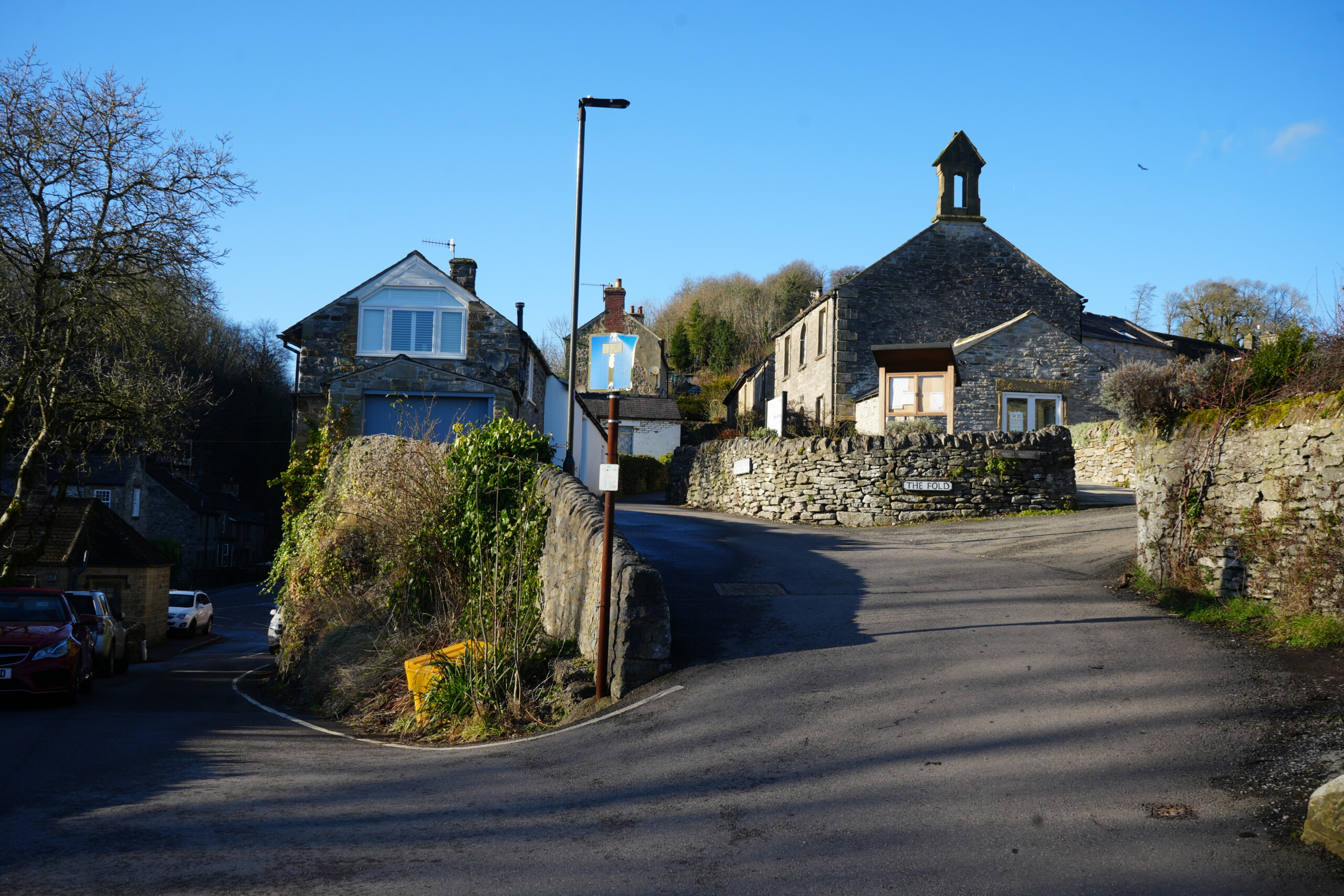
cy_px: 448
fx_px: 1344
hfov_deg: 53.1
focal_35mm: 36
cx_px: 672
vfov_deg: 36.9
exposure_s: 1/125
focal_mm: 36
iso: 100
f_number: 8
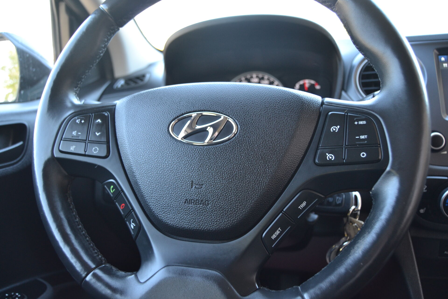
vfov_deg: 47.9
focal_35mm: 27
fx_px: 336
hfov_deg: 67.4
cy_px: 150
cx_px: 224
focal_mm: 18
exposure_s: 1/60
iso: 400
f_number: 4
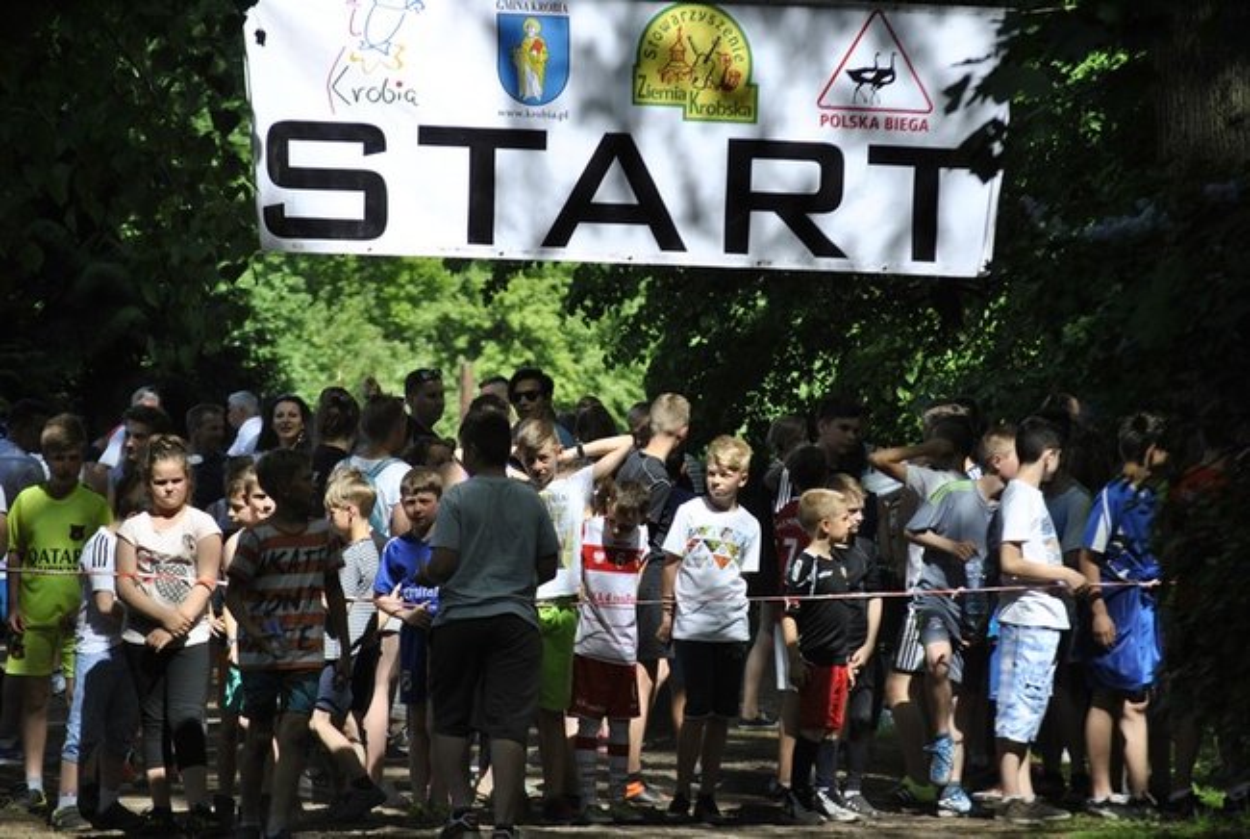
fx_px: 6366
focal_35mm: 183
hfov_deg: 11.2
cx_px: 625
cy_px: 420
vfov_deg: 7.5
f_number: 4.8
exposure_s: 1/640
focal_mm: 122
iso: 200
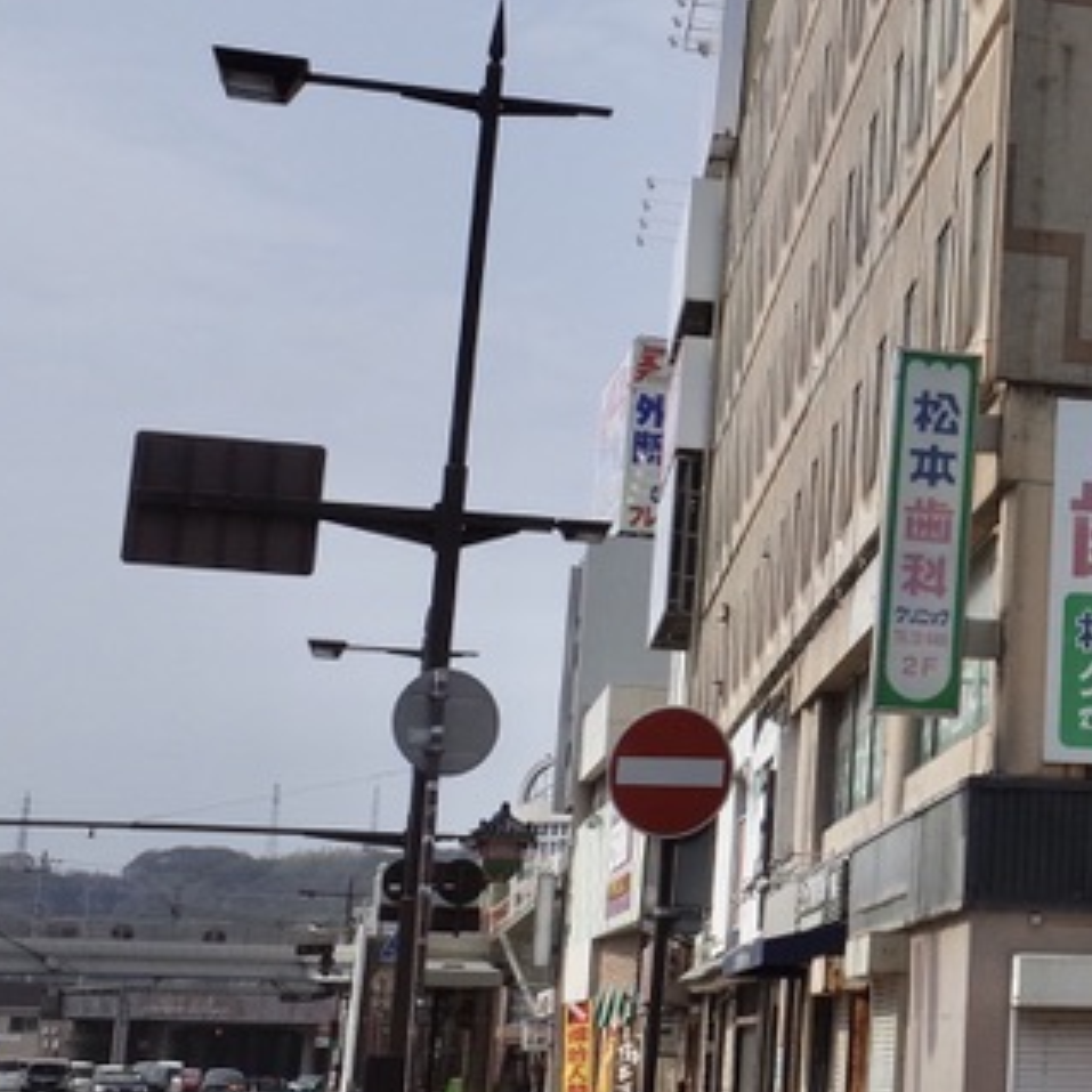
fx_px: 2891
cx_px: 1542
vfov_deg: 21.3
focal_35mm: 81
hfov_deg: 19.2
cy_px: 409
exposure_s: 1/1600
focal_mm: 18.3
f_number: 8
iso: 320
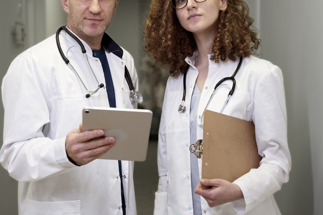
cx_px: 127
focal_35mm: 69
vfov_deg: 19.7
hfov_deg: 29.2
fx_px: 619
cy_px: 79
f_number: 2.8
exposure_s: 1/160
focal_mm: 53
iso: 640
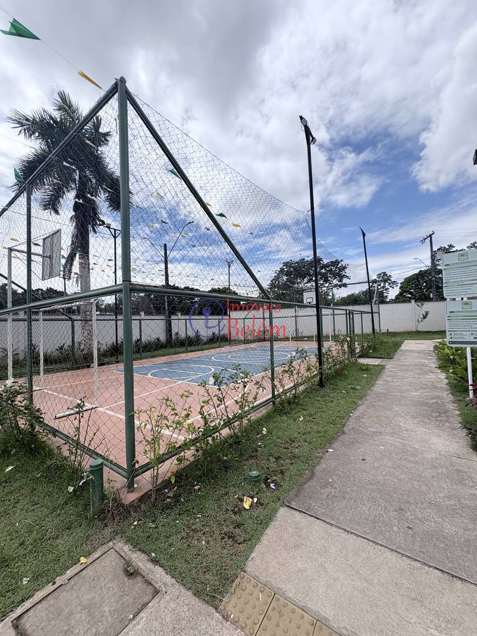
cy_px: 318
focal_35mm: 14
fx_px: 257
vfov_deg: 102.1
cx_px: 238
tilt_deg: +2.4
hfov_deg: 85.7
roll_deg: +1.5
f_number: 2.2
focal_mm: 2.22
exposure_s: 1/2584
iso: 50
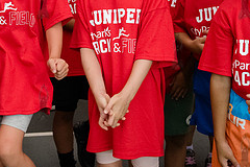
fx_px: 653
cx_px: 47
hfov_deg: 21.4
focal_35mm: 94
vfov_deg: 14.3
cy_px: 1
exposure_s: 1/1000
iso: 6400
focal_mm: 38
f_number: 4
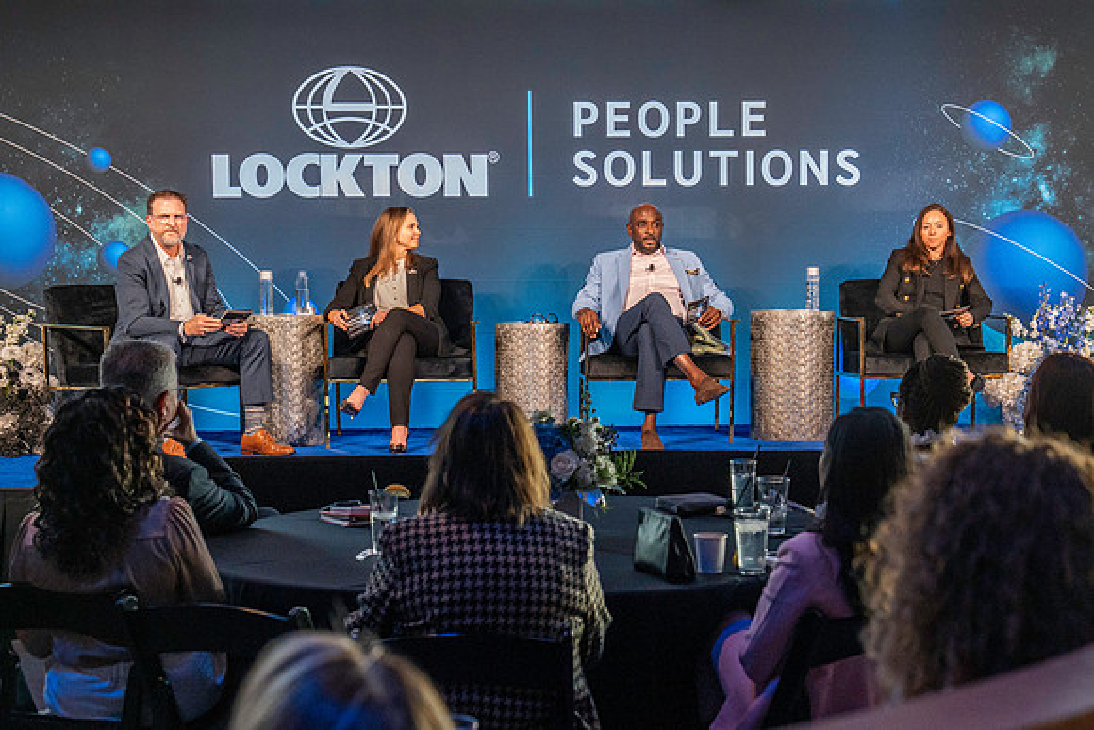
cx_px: 580
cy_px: 401
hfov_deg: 31.9
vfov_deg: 21.6
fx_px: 1916
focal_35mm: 63
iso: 5000
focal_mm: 51
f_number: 4.5
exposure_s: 1/200
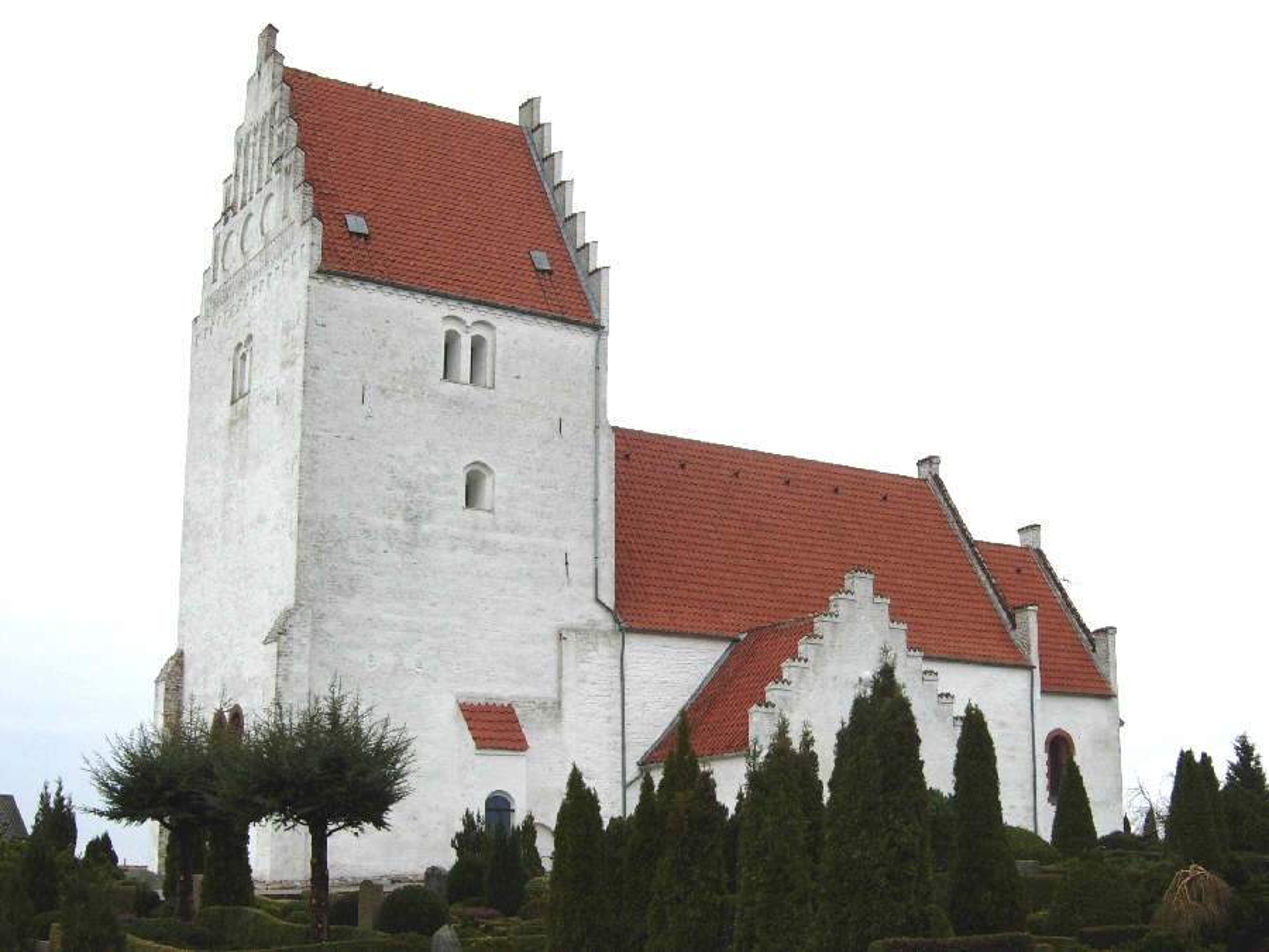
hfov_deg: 51.4
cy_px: 476
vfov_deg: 39.7
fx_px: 1320
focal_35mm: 36
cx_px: 634
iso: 50
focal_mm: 7.5
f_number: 4.8
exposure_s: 1/197
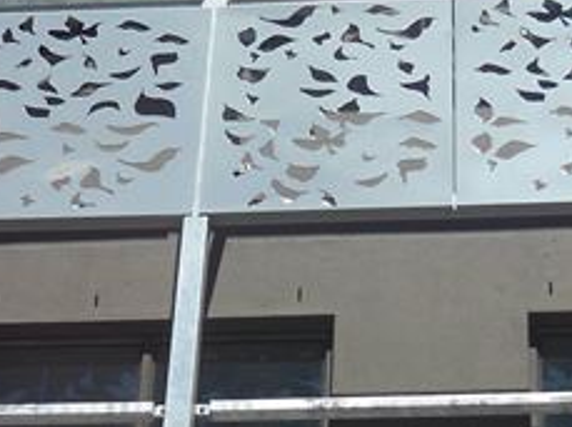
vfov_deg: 8.1
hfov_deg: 10.8
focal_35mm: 182
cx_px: 94
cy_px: 322
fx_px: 3003
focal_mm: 6.9
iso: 125
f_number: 8.2
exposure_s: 1/640
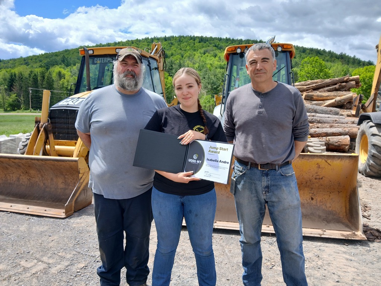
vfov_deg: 53.1
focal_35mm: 26
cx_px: 190
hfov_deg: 67.3
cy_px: 143
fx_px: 286
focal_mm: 3.98
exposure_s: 1/340
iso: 20
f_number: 1.8
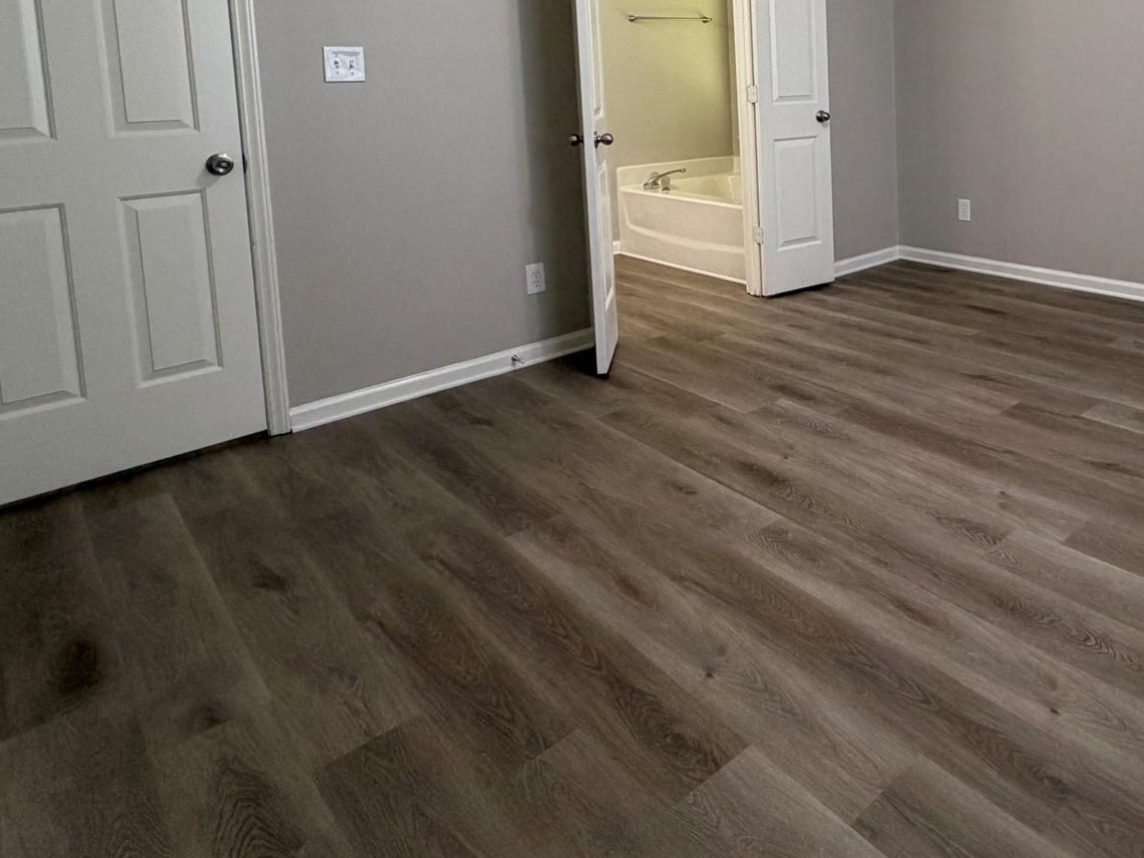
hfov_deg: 65.2
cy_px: 144
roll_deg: +2.7
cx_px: 856
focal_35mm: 25
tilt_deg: -4.8
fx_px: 826
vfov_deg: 50.7
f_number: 2.2
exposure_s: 1/60
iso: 160
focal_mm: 2.22
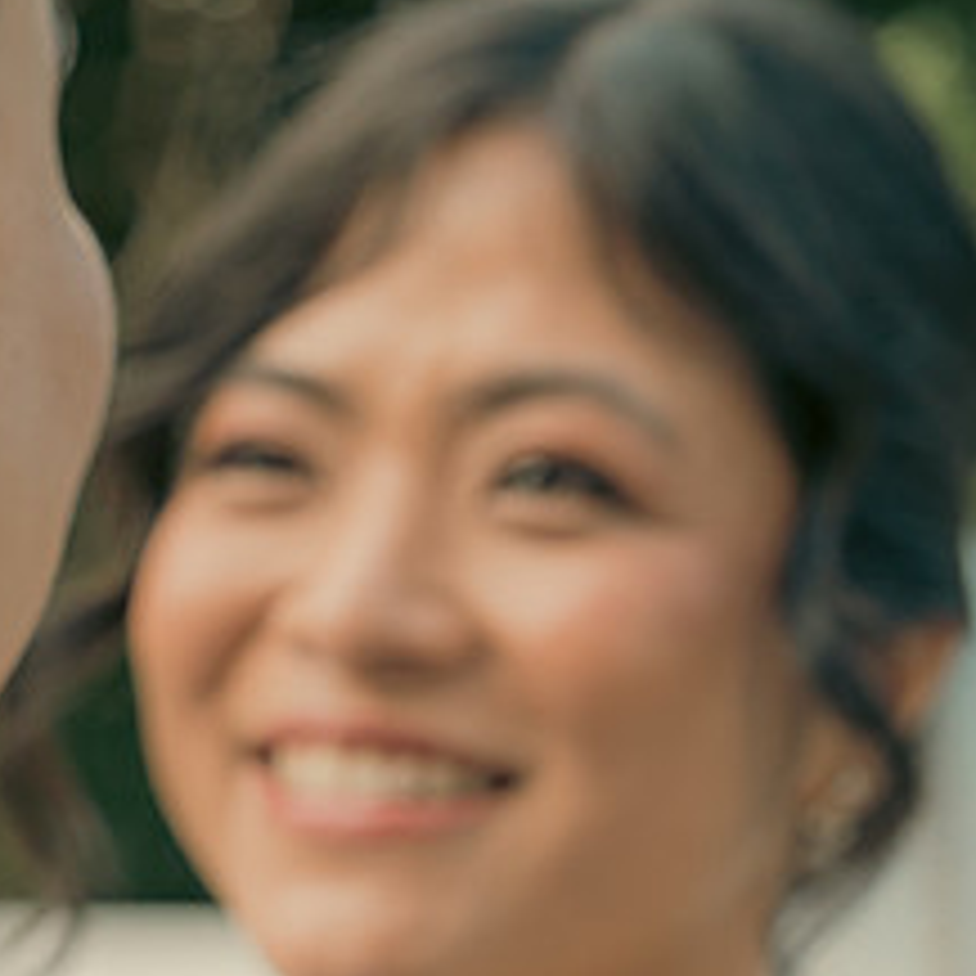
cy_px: 807
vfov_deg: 10.9
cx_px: 49
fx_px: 5072
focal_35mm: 159
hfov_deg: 10.9
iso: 125
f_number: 3.5
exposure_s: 1/160
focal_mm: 47
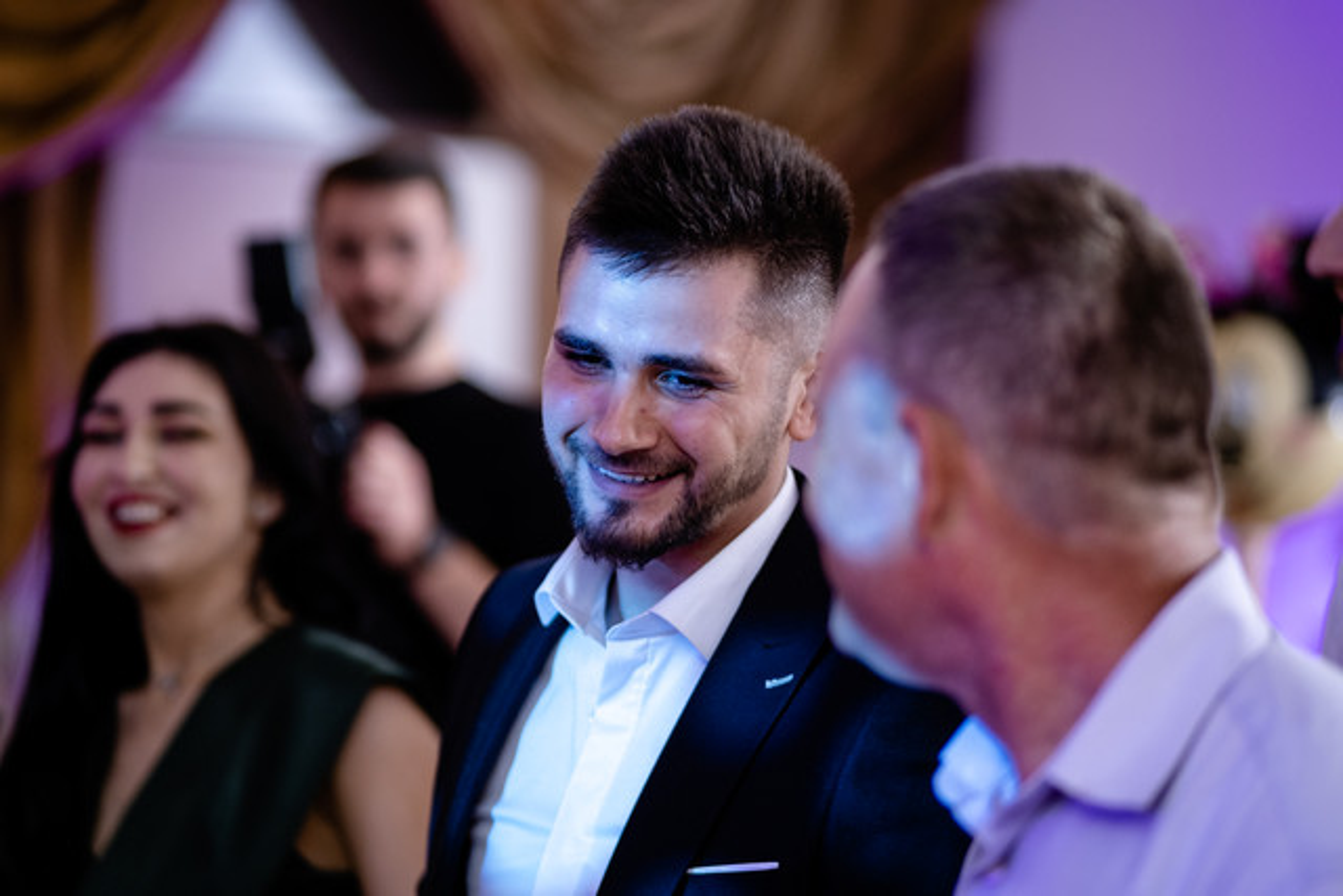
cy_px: 448
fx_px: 4776
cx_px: 672
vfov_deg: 10.7
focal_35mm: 128
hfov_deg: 16.0
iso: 800
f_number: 1.8
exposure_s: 1/250
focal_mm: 85
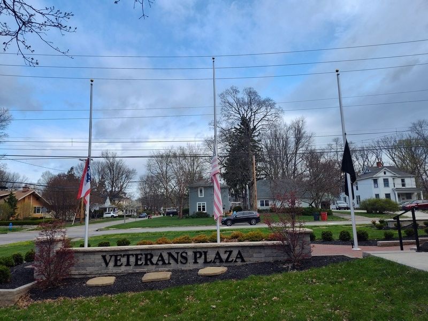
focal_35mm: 23
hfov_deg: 73.9
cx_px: 214
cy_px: 160
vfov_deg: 58.9
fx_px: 284
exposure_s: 1/720
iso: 100
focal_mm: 5.56
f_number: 1.8
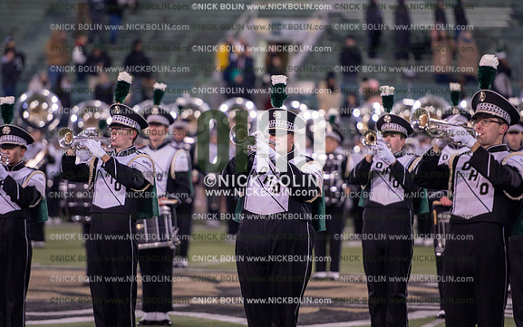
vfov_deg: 6.4
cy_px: 154
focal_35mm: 205
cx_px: 261
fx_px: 2923
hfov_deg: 10.2
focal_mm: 200
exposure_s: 1/1250
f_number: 2.8
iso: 2500
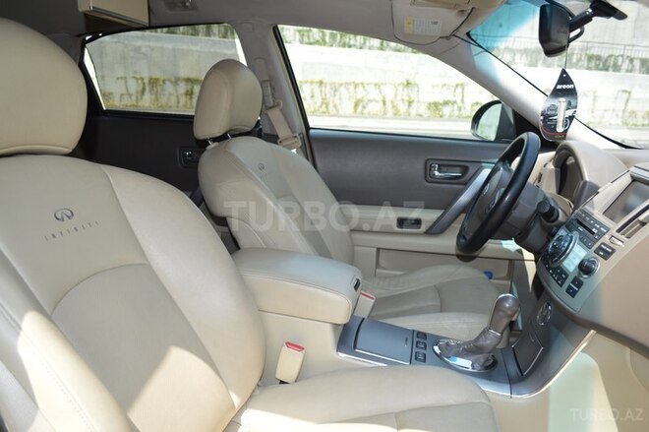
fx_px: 486
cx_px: 324
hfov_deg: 67.4
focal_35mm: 27
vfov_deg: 47.9
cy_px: 216
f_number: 4
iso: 100
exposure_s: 1/200
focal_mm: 18
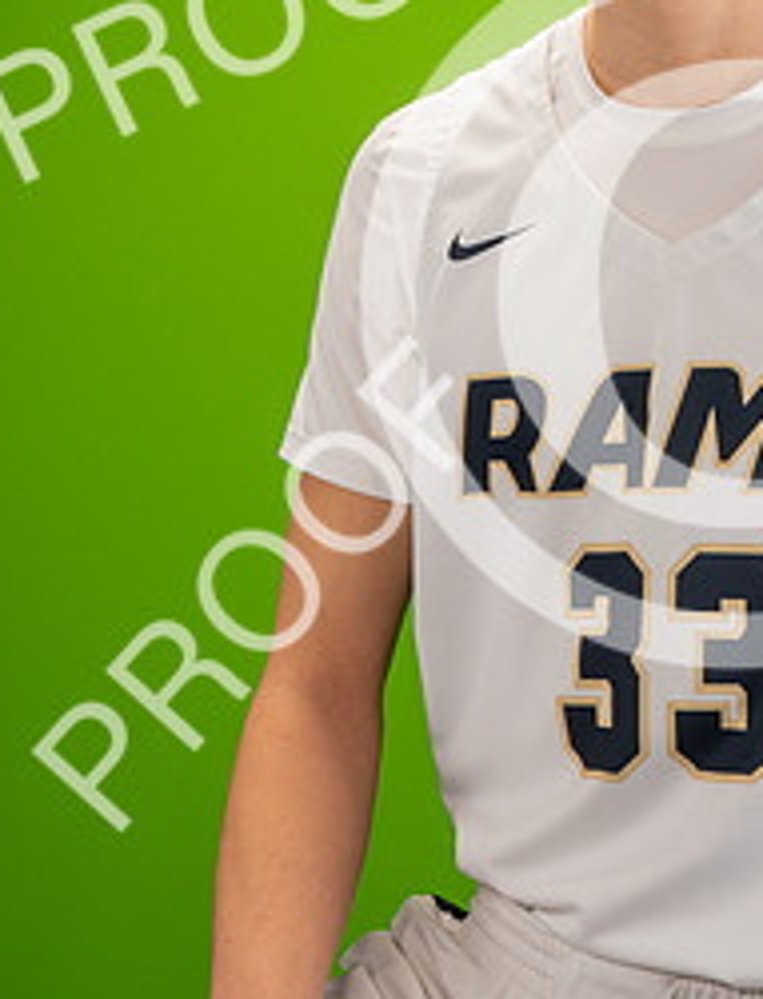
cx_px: 657
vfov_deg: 17.1
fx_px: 3311
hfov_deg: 13.1
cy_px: 298
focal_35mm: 114
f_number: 18
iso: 800
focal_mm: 42
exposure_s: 1/60
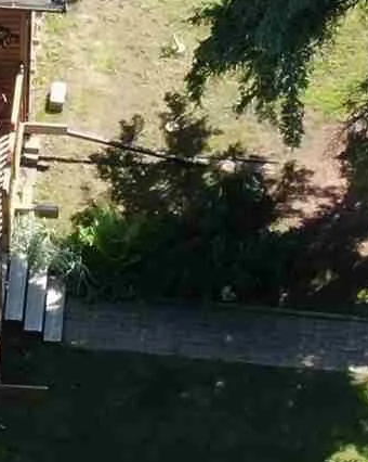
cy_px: 9
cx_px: -162
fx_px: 4131
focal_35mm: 303
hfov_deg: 5.1
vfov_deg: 6.4
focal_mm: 7.55
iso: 100
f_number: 3.6
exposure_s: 1/240
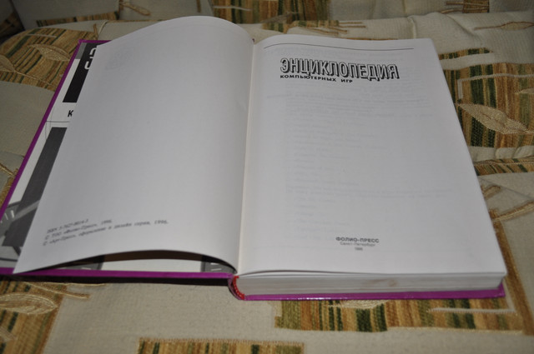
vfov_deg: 39.9
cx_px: 267
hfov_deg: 57.3
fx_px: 489
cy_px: 177
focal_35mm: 33
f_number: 3.8
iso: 200
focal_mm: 22
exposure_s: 1/60
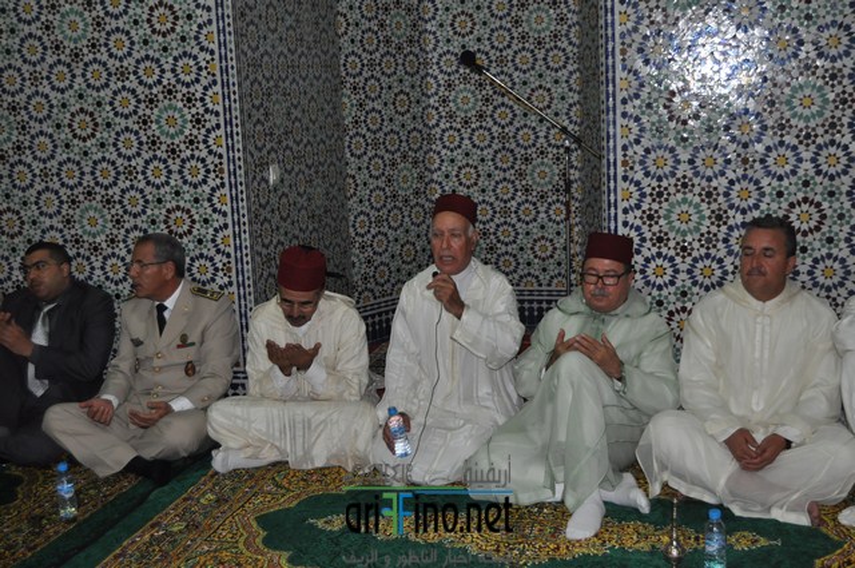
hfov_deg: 43.7
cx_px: 428
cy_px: 284
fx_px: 1067
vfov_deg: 29.8
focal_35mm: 45
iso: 800
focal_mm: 30
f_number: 4.2
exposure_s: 1/60
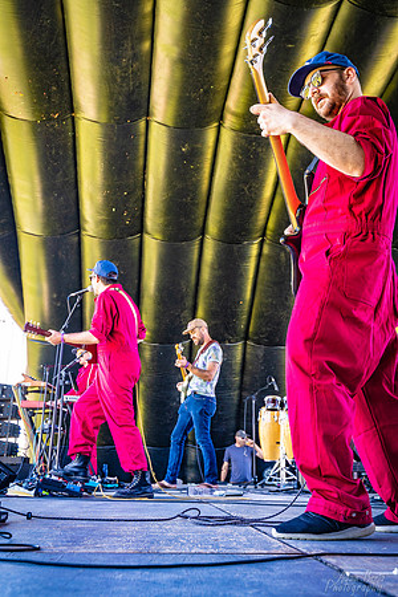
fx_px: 630
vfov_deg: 50.7
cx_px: 199
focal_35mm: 38
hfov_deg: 35.1
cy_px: 298
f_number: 5.6
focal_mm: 38
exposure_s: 1/160
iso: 1250
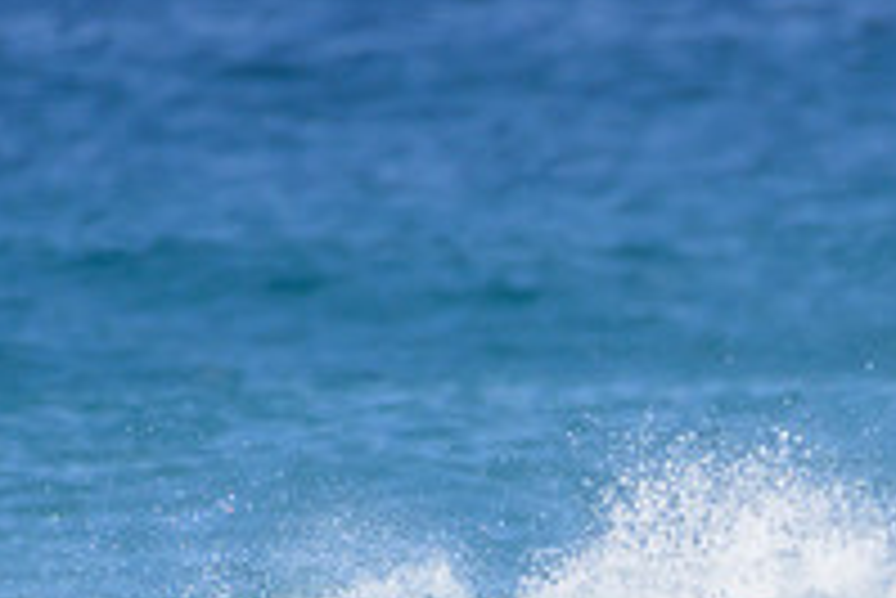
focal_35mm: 2919
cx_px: 891
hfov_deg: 0.7
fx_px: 72701
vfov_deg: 0.5
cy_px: 807
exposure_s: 1/2000
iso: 900
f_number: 11
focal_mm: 1000
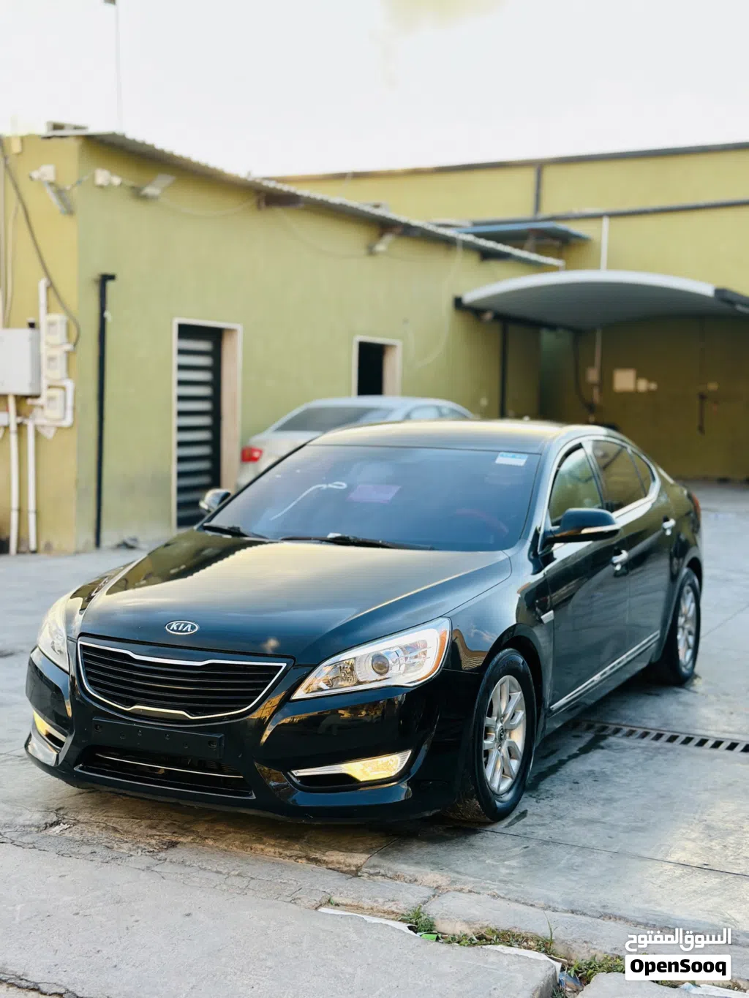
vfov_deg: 39.7
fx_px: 1385
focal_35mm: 48
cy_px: 499
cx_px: 374
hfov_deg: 30.3
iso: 80
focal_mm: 6.86
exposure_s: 1/412
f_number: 1.78
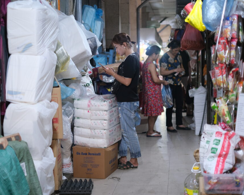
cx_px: 114
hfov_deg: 31.4
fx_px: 433
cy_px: 98
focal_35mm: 60
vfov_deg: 25.4
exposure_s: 1/75
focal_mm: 35
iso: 800
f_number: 1.4
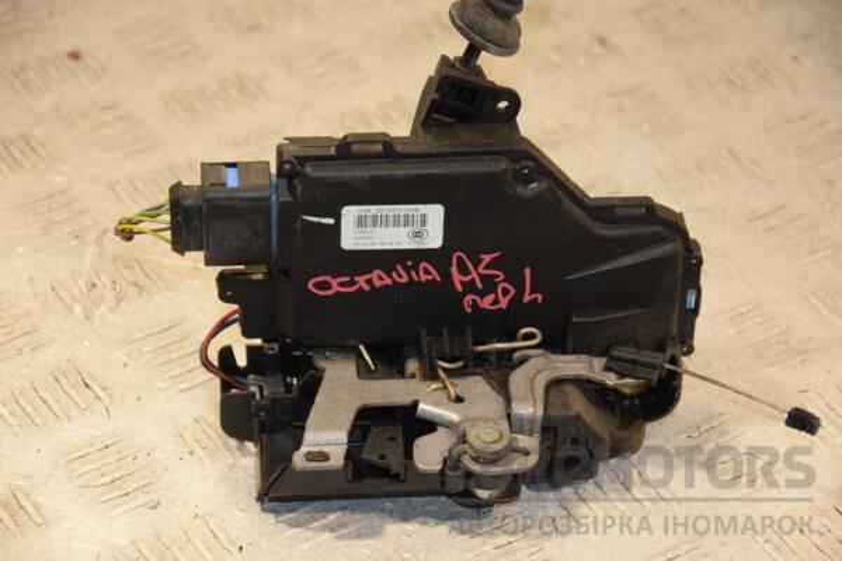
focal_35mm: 138
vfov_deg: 9.9
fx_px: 3227
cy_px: 280
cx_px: 421
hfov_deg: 14.9
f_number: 5.6
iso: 800
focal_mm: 92
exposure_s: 1/160
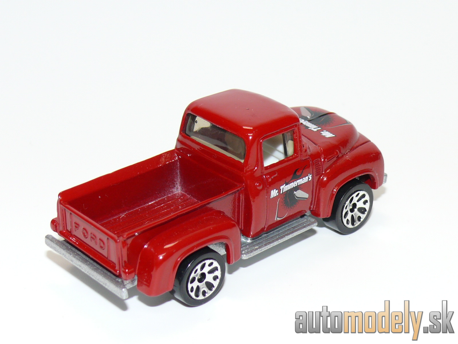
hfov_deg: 21.1
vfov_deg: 15.9
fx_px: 1230
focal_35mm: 93
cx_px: 229
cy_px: 172
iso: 100
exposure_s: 1/30
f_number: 4
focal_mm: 12.8
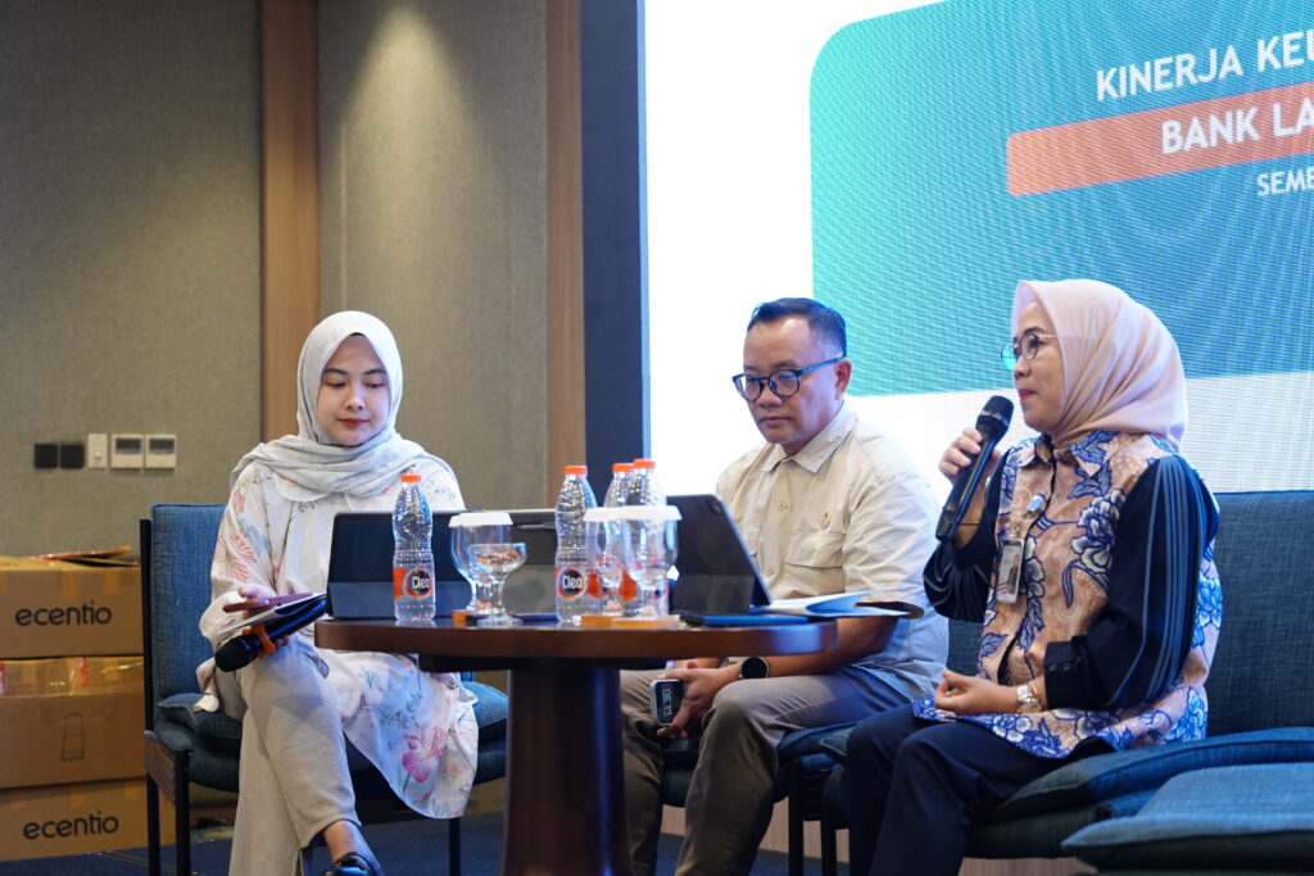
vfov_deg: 19.5
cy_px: 438
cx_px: 657
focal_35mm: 70
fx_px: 2555
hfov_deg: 28.8
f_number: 4
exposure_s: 1/60
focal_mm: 70
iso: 3200
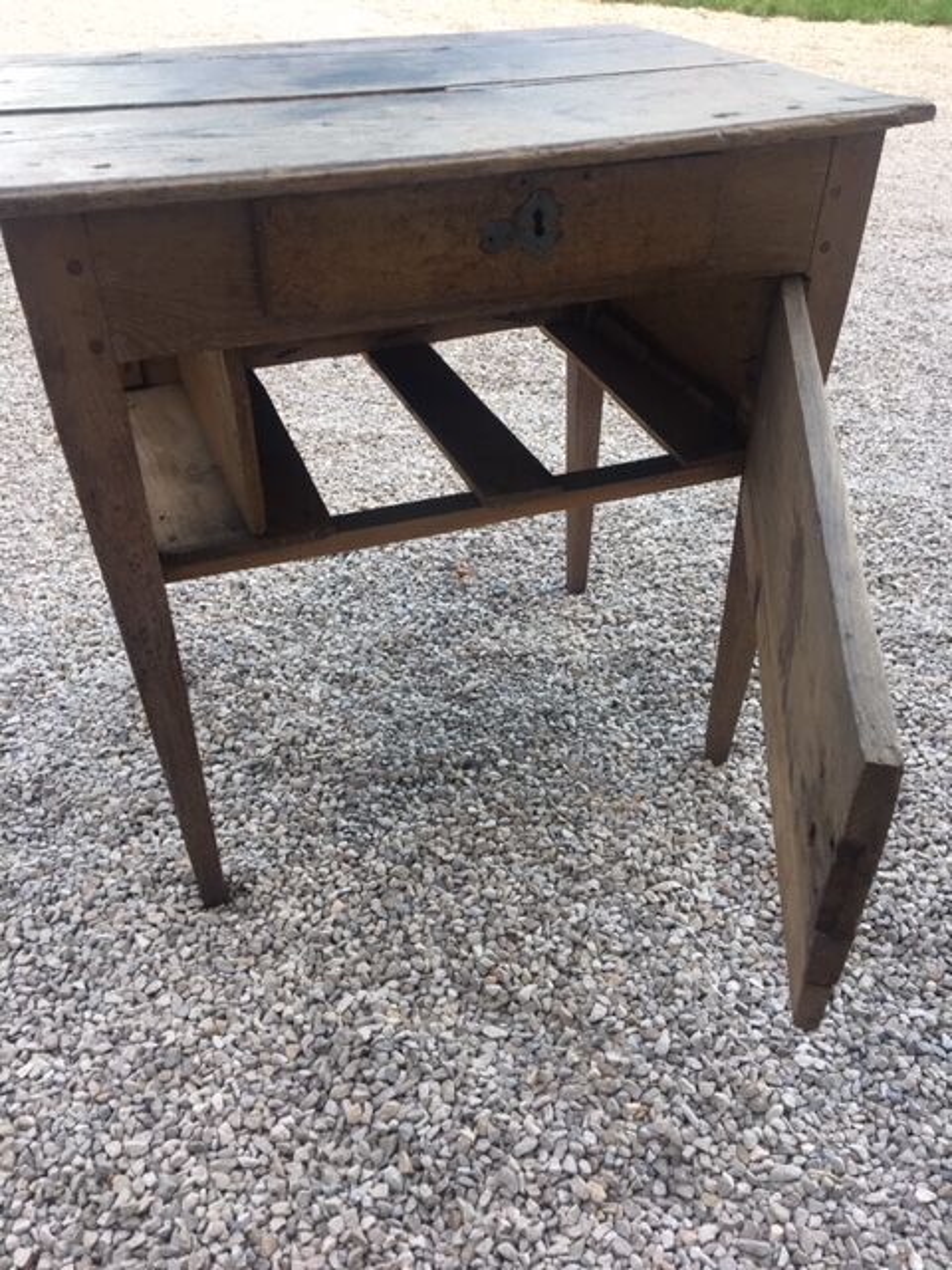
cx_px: 476
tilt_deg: -37.0
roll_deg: -0.6
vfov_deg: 61.7
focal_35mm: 29
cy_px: 635
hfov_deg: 48.2
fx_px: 1063
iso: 40
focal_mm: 4.15
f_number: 2.2
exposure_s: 1/100
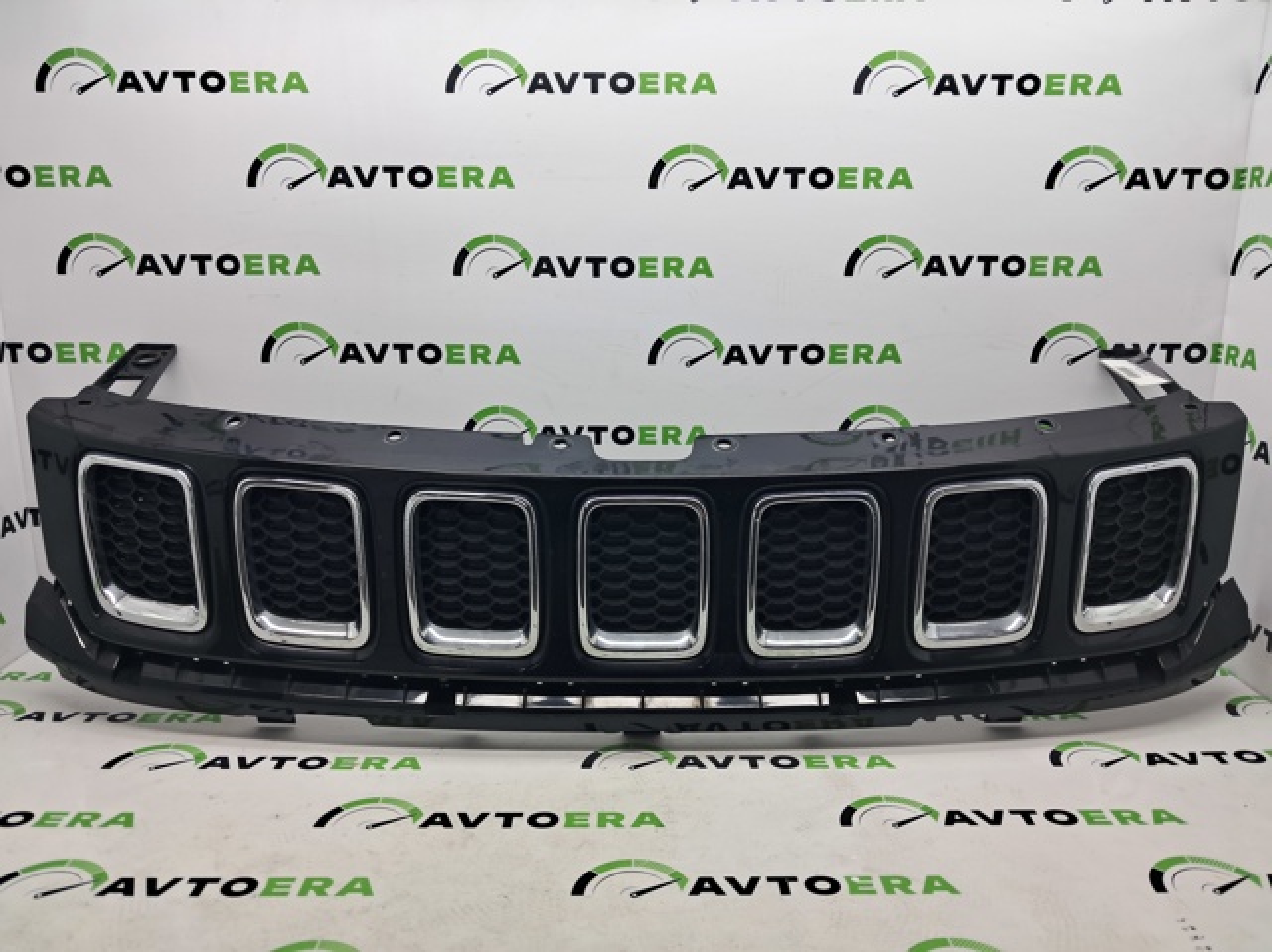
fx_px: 991
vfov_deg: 51.3
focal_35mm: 27
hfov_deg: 65.4
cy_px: 476
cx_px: 636
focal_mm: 4
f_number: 1.8
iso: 50
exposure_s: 1/50
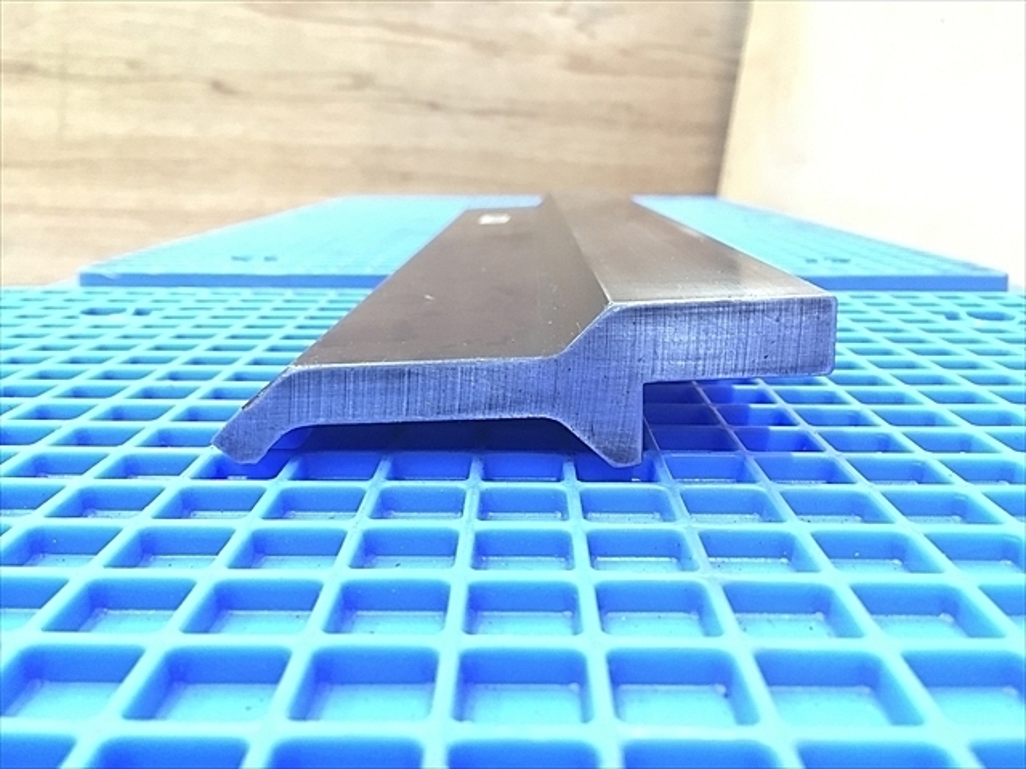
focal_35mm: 29
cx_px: 513
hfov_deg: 61.7
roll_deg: +0.7
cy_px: 384
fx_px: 860
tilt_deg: -15.0
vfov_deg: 48.2
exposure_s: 1/15
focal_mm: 4.15
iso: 200
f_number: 2.2
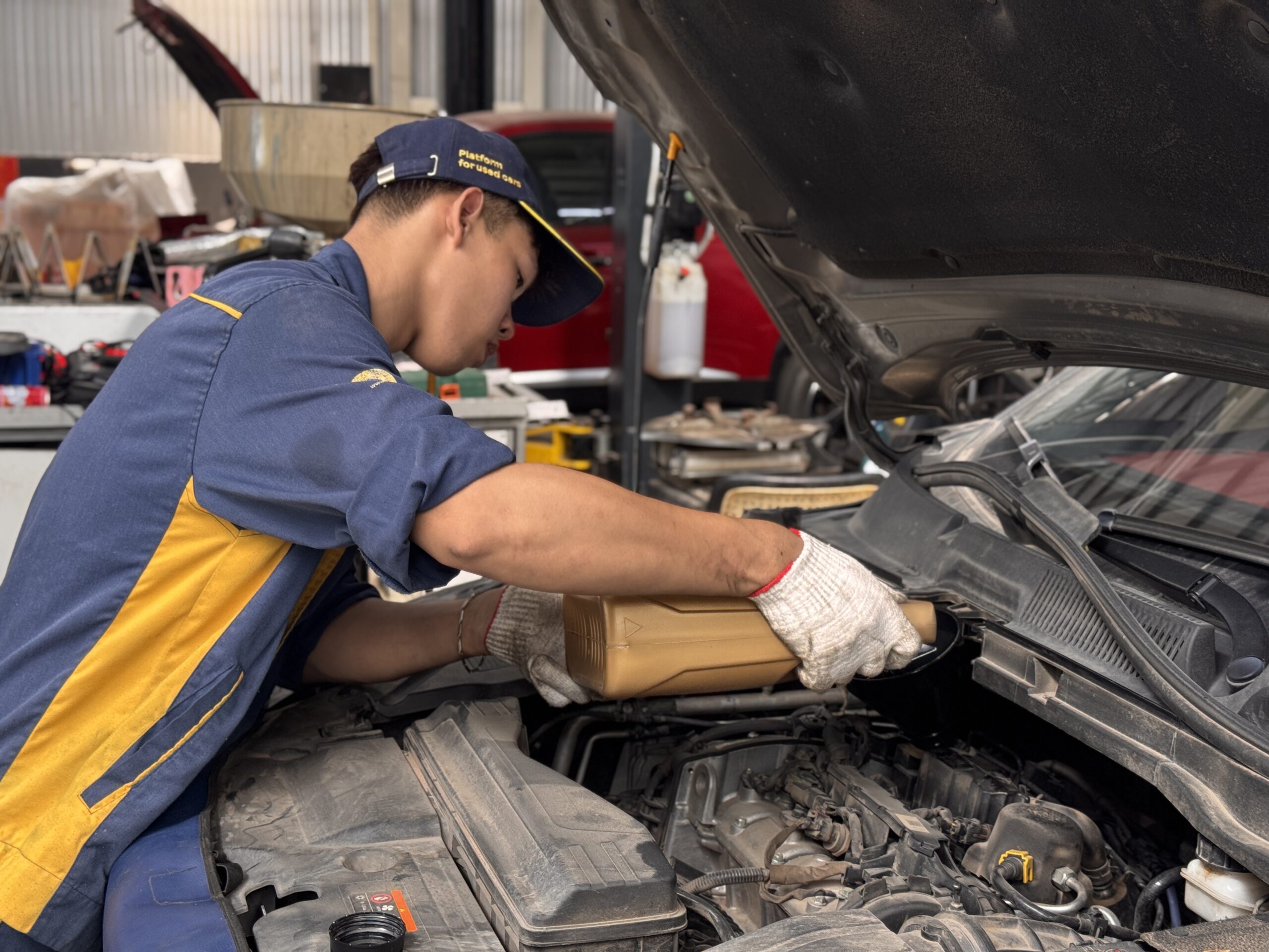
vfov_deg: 30.3
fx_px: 1760
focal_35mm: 48
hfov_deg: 39.7
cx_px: 634
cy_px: 476
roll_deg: -0.8
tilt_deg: -10.2
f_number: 1.78
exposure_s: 1/50
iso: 64
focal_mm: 6.76
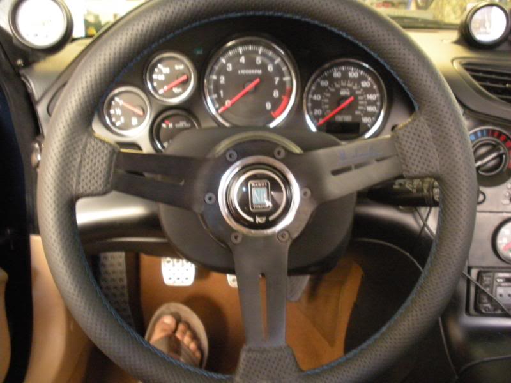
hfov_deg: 52.6
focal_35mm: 35
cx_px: 256
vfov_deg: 40.7
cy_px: 192
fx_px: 517
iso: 800
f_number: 3.5
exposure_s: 1/3.6
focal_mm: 6.3
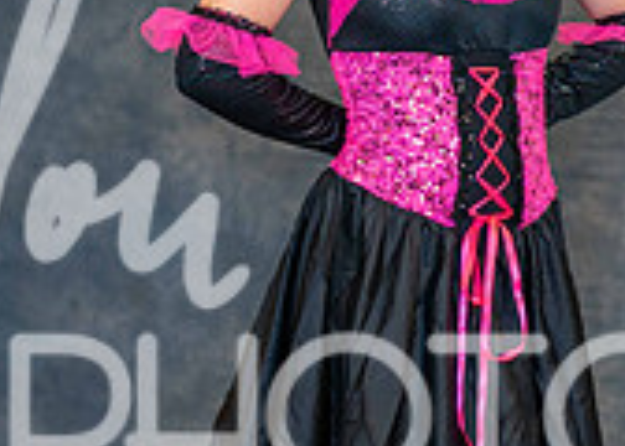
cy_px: 194
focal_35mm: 325
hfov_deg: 6.2
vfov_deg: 4.4
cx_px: 316
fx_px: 5769
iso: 400
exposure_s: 1/250
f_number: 1.4
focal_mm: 85
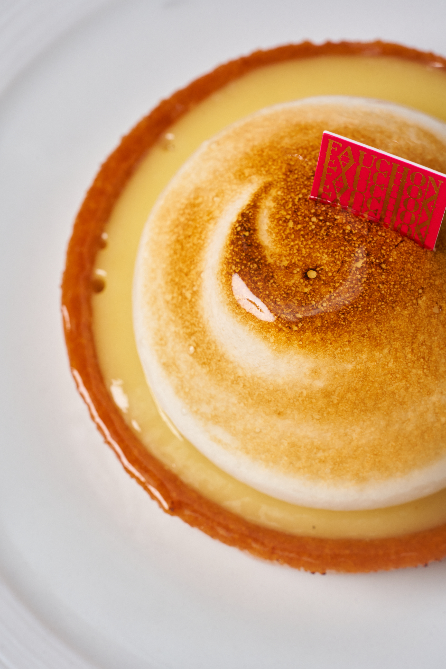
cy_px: 334
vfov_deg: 22.6
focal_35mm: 90
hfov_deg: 15.2
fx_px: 1672
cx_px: 223
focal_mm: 90
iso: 400
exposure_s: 1/100
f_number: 11
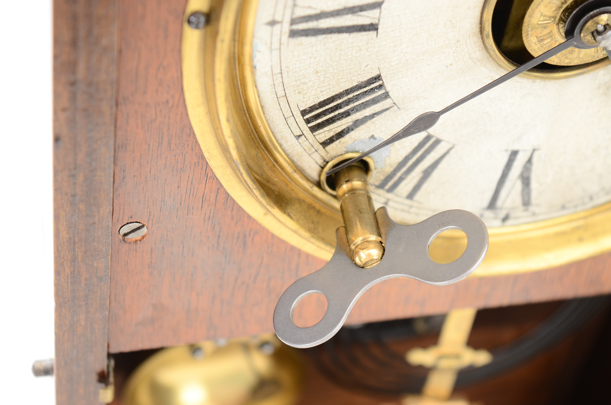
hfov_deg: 24.7
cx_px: 306
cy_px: 202
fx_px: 1397
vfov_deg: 16.5
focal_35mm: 82
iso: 320
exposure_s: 1/60
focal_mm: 55
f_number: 7.1
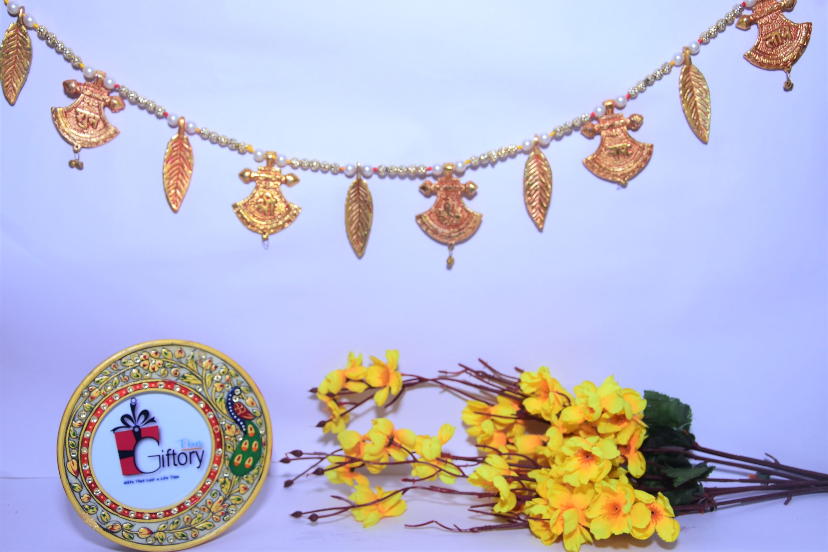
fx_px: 1035
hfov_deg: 43.6
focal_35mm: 45
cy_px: 276
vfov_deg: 29.9
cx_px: 414
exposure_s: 1/125
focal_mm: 30
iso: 250
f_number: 5
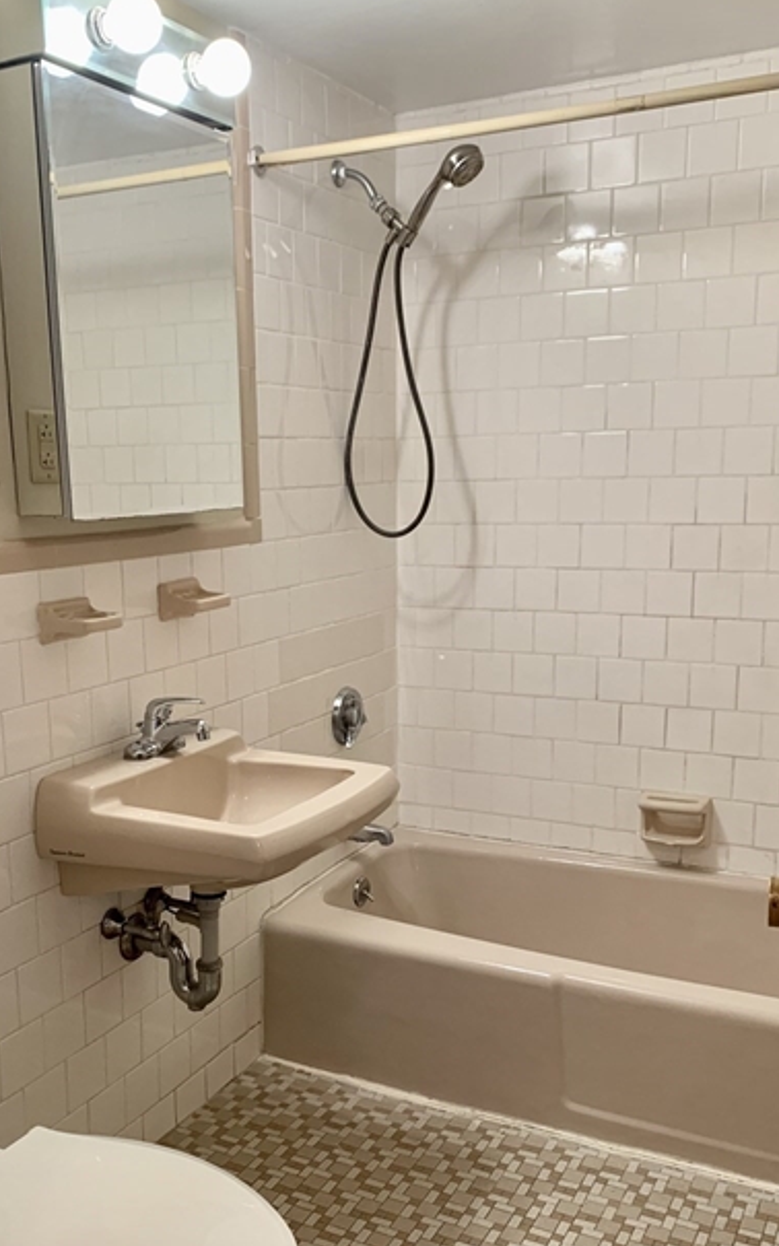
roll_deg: +1.1
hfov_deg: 36.2
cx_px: 319
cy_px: 717
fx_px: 1189
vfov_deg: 55.1
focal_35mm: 35
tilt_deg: -10.9
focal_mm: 4.25
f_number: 1.8
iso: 125
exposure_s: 1/60
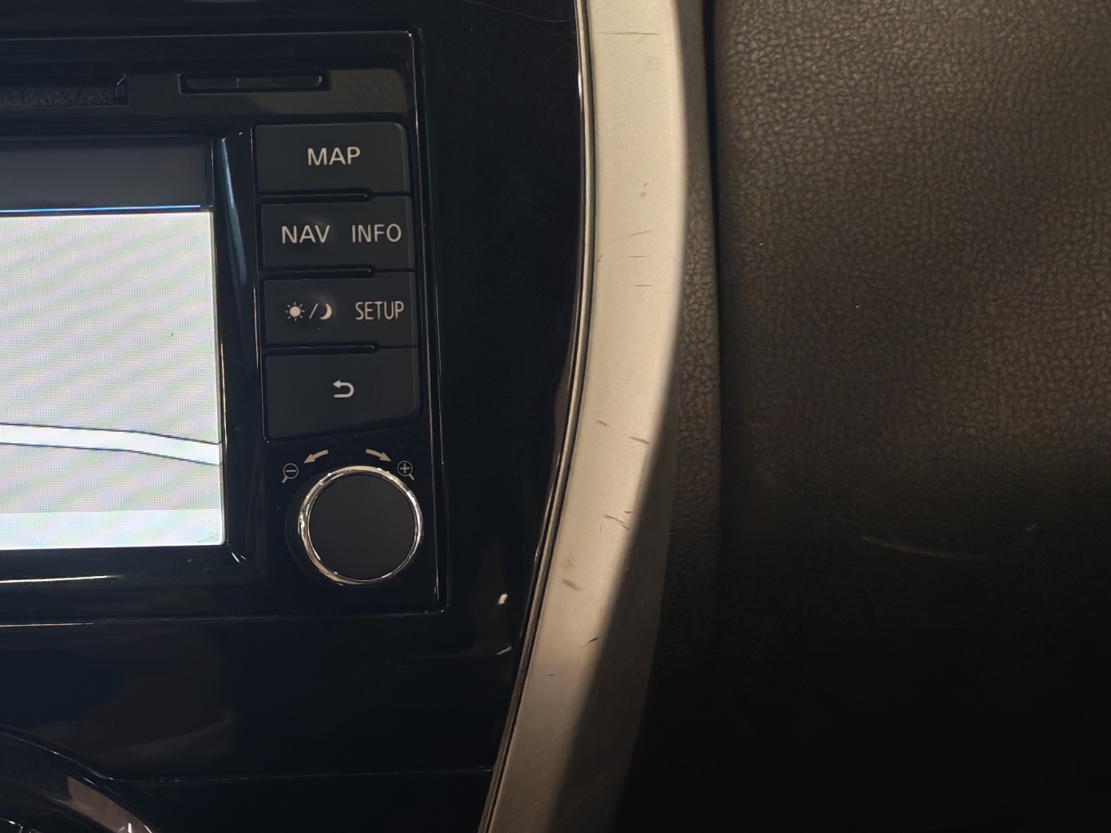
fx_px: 2279
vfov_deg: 20.7
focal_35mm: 71
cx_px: -160
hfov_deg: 25.1
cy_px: 423
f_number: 1.9
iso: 400
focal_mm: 6.12
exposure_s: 1/100
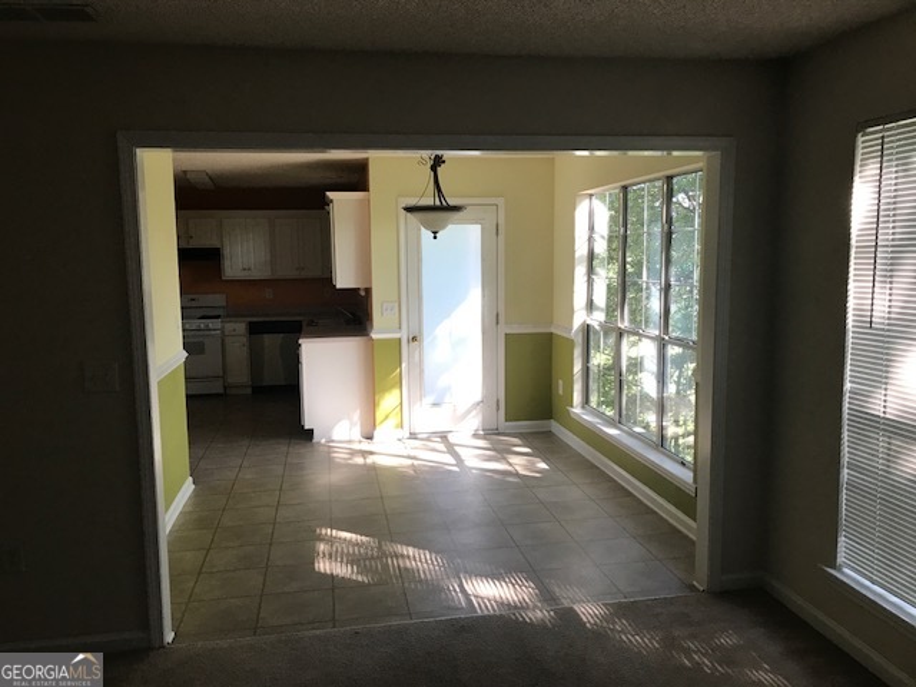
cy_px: 344
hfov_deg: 63.4
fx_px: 741
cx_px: 458
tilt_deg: -5.8
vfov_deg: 49.7
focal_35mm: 28
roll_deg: +2.5
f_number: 1.8
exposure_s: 1/30
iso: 25
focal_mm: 3.99
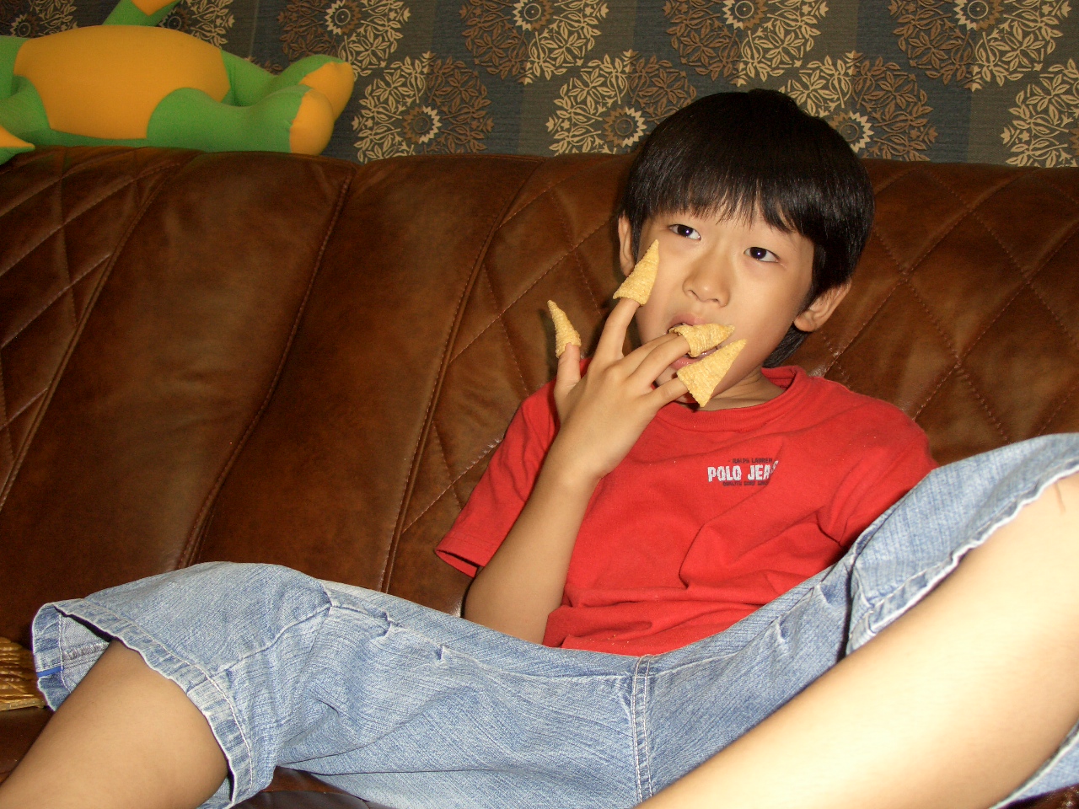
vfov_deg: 39.7
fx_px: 1122
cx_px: 540
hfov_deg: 51.4
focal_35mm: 36
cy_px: 404
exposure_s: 1/60
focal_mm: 7.8
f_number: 2.9
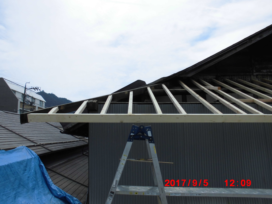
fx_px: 204
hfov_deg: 67.3
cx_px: 136
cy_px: 102
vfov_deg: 53.1
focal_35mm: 26
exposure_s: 1/1000
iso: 100
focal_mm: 4.6
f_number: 3.5
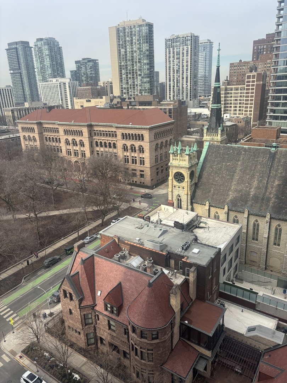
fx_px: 287
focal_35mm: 26
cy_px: 192
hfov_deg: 53.1
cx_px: 144
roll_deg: +1.6
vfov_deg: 67.3
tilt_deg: -19.8
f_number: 1.6
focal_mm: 5.96
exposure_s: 1/1783
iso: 50
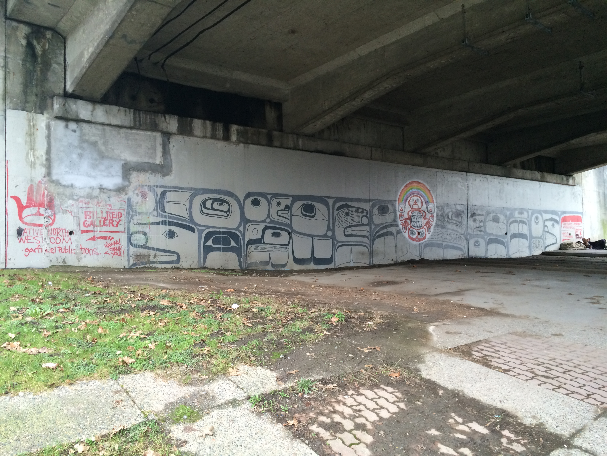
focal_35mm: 29
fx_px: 509
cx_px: 304
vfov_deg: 48.2
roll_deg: +1.7
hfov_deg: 61.7
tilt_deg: +2.3
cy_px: 228
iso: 64
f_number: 2.2
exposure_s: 1/30
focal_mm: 4.15
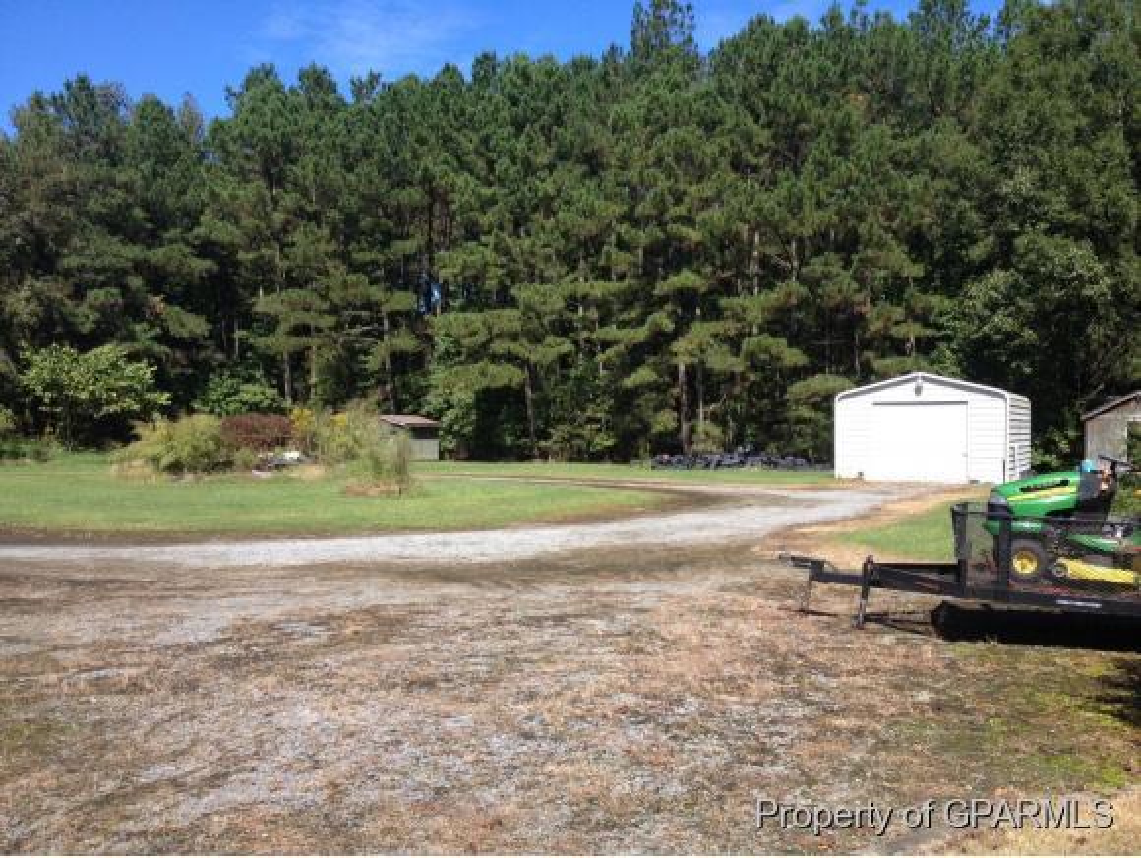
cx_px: 570
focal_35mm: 35
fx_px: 1155
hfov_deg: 52.6
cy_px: 429
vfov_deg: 40.8
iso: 50
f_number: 2.4
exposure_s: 1/905
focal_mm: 4.28
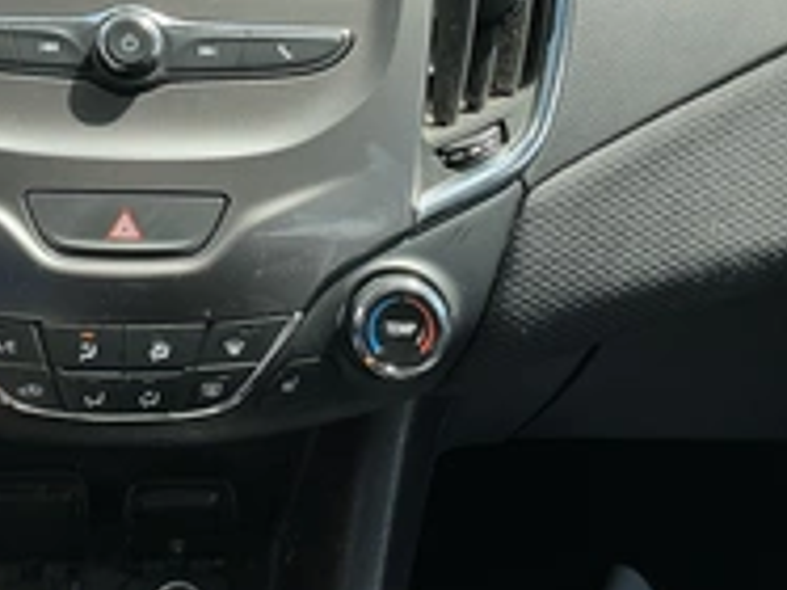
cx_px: 253
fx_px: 1363
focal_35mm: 60
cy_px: 139
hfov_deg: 31.9
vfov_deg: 24.1
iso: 25
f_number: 1.8
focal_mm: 3
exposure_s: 1/318
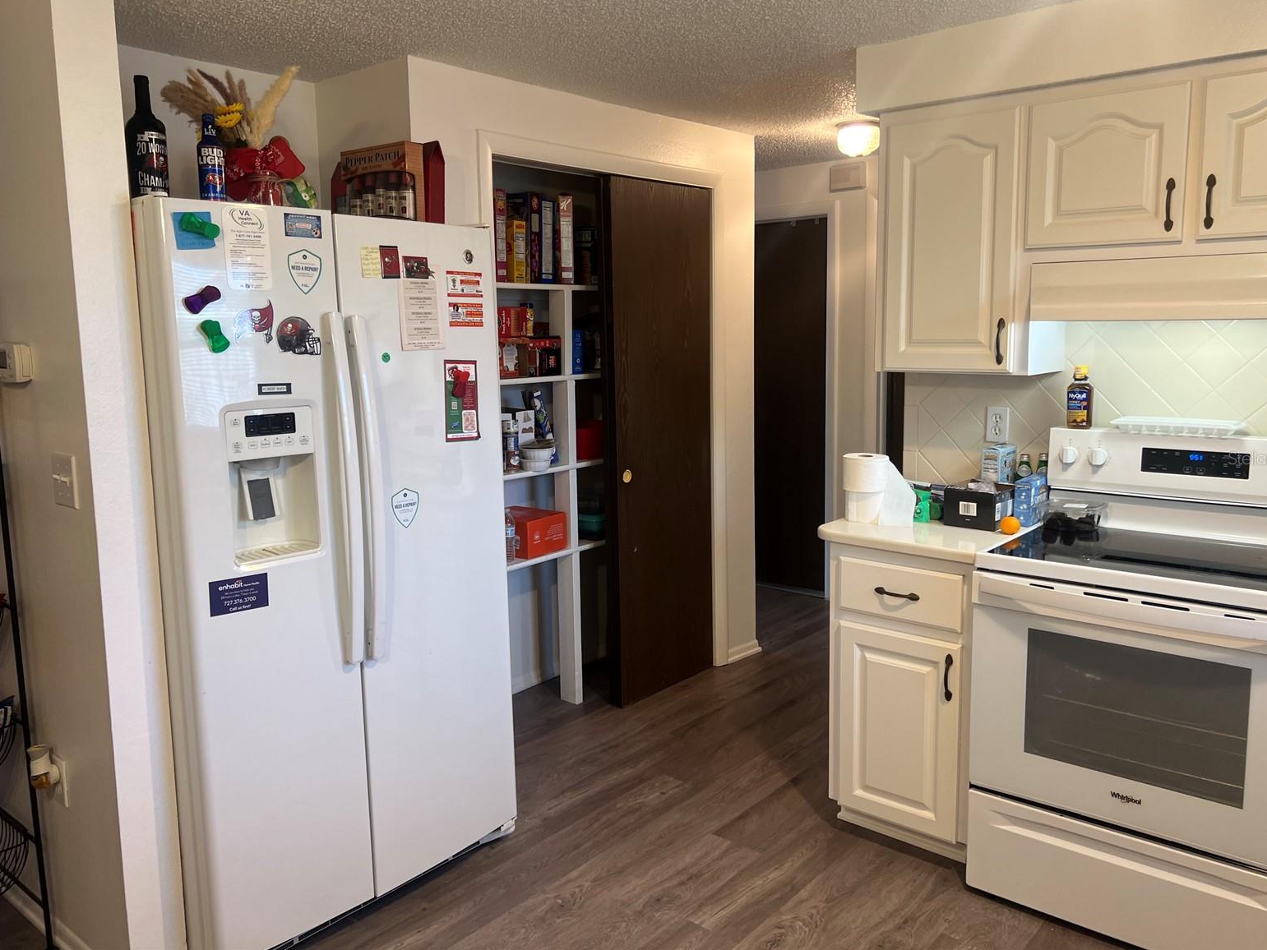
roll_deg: +0.1
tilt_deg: -6.4
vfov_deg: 51.3
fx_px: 988
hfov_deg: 65.3
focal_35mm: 27
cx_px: 648
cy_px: 458
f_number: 1.5
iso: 80
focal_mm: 5.7
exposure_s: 1/60
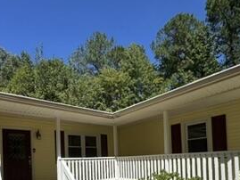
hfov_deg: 69.2
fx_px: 173
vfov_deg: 49.7
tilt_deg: +2.3
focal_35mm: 25
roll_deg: +1.6
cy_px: 158
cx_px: 107
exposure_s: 1/2273
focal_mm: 2.22
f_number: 2.2
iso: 50
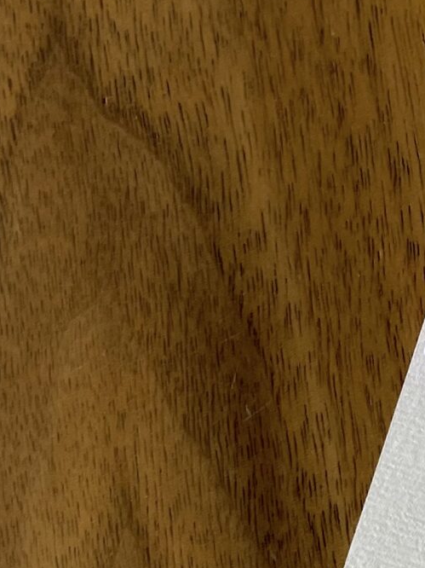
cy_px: 209
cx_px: 720
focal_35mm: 100
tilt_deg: -81.8
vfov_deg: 19.6
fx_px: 1638
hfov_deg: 13.5
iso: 64
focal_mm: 4.2
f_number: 1.6
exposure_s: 1/121
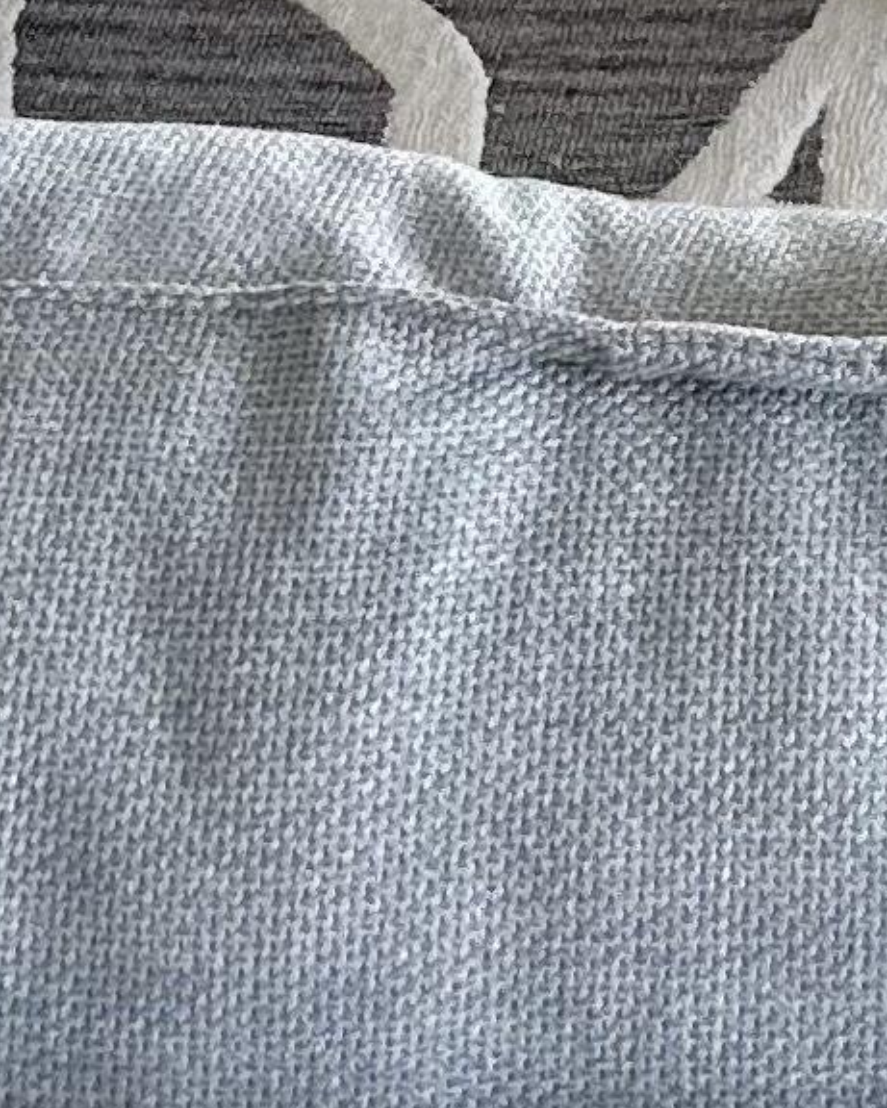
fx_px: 5380
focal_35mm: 164
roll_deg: +0.2
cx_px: 1347
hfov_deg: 9.2
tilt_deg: -9.1
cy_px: -1681
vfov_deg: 10.1
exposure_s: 1/96
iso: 100
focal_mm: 6.86
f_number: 1.78
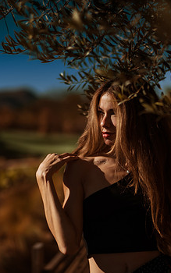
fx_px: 566
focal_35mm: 76
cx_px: 94
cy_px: 172
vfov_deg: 27.0
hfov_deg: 17.2
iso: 50
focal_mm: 58
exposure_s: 1/8000
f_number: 1.6
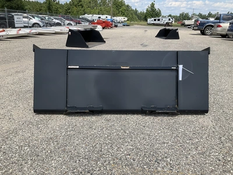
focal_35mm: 29
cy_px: 88
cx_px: 116
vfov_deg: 48.2
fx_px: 195
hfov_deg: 61.7
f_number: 1.8
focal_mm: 3
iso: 25
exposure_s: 1/1377
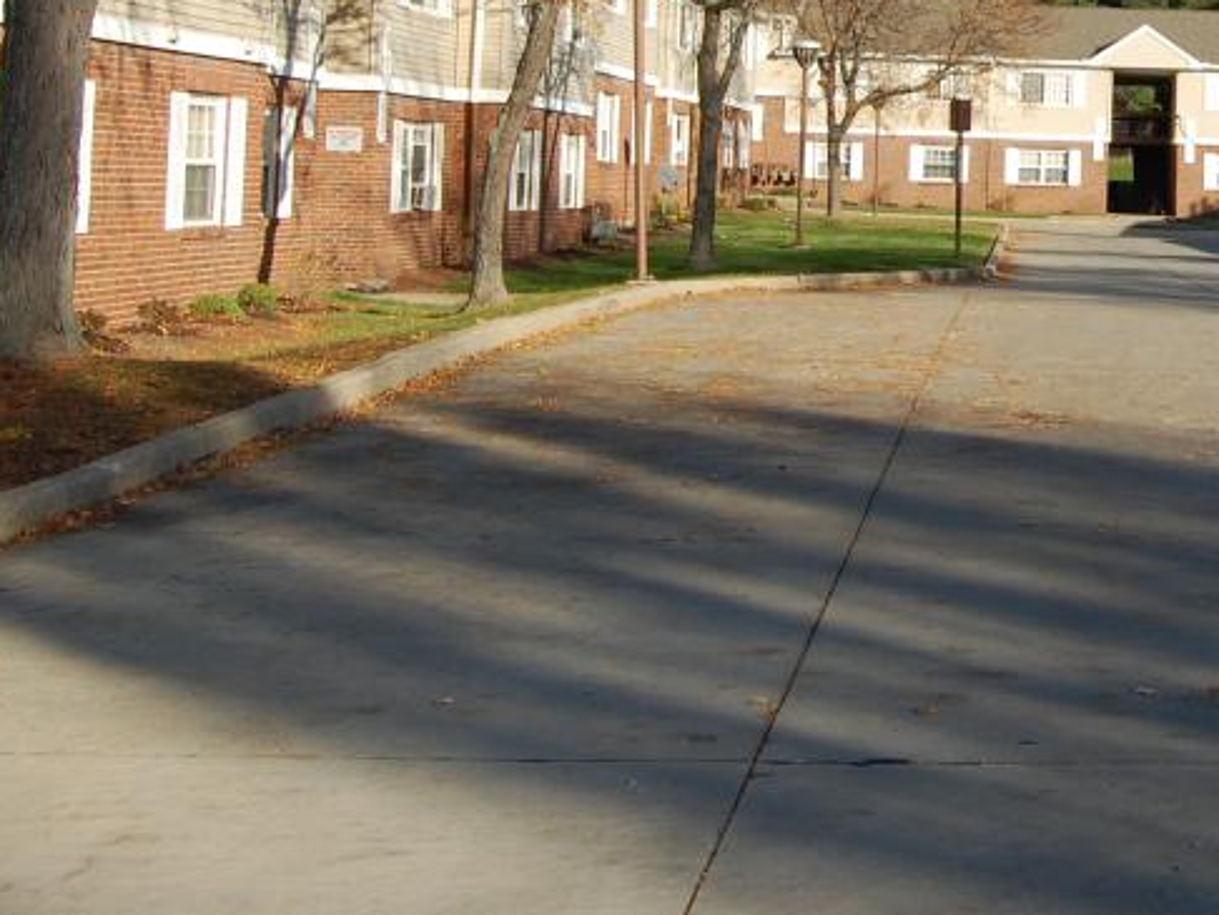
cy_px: 46
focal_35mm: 64
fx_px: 2255
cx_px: 1119
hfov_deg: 28.9
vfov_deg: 22.3
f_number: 9
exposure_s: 1/320
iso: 200
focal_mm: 18
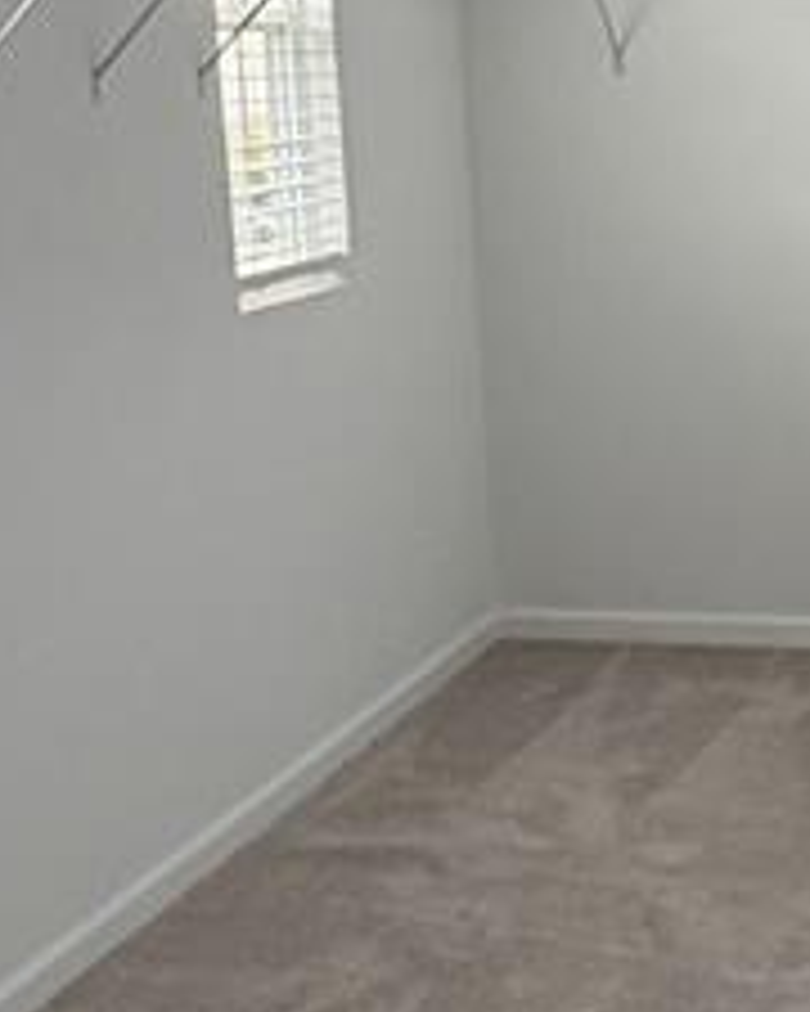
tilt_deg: -6.2
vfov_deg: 26.0
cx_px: 243
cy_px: 423
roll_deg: +4.2
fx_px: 2188
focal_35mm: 73
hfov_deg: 20.9
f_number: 2.2
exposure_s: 1/121
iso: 100
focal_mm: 2.22
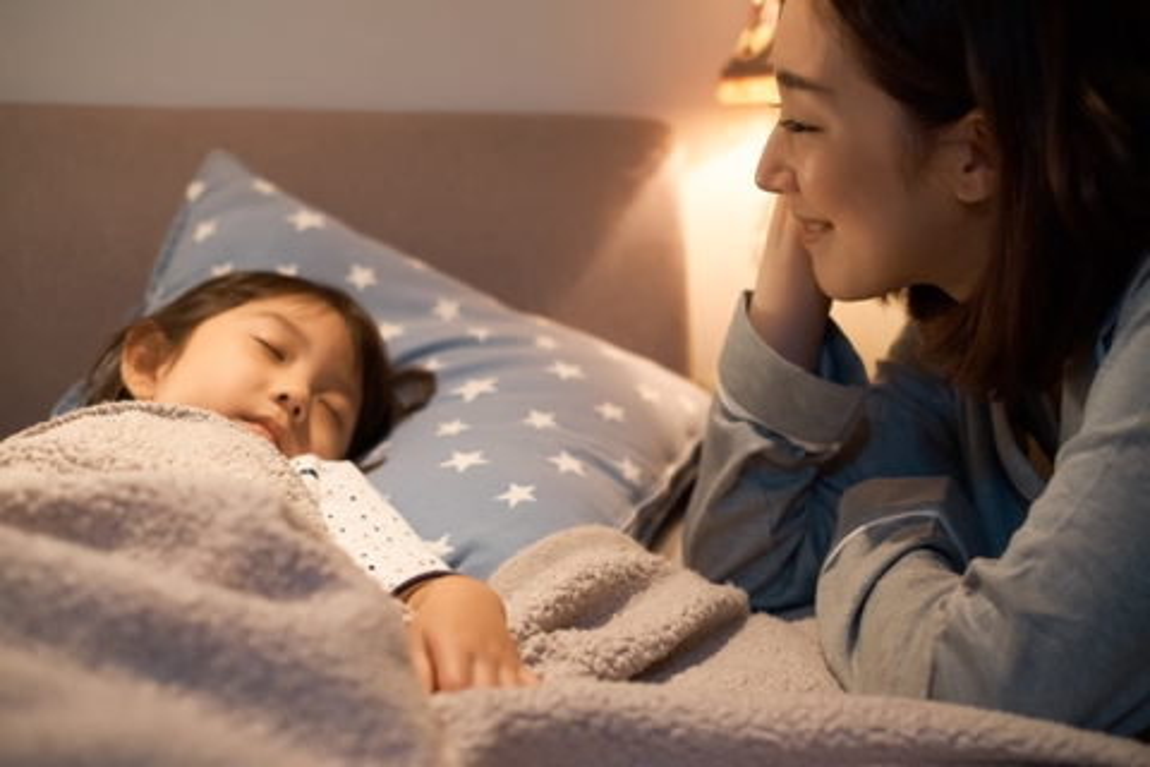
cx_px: 575
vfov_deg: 25.5
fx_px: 1693
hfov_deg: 37.5
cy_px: 384
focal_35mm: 53
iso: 400
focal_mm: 35
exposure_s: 1/200
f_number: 2
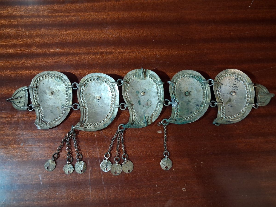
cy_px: 104
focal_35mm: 27
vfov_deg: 51.4
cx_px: 138
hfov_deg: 65.3
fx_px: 215
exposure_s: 1/25
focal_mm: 4
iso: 640
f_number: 1.8
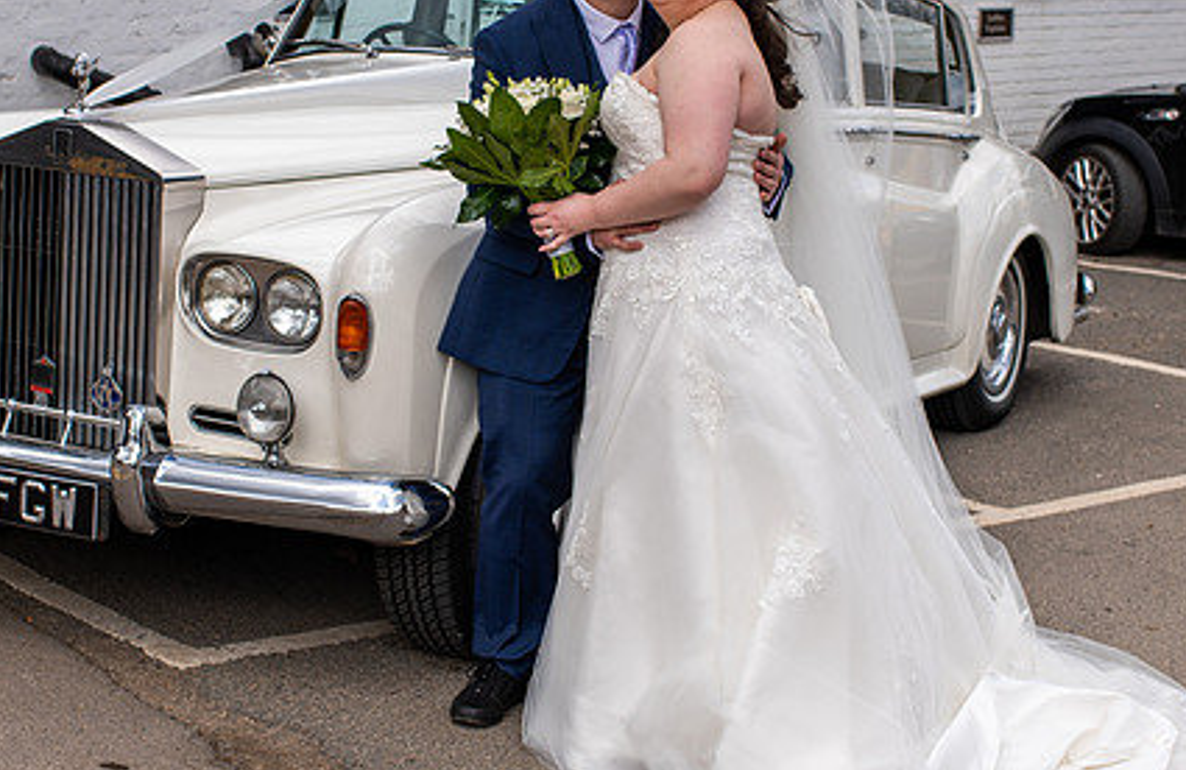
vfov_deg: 17.4
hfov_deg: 26.5
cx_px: 550
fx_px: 2517
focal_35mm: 77
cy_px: 310
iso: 100
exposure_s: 1/250
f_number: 5
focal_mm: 35
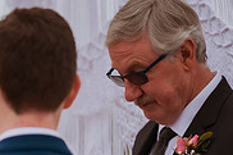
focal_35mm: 431
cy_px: 179
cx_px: -9
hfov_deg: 4.8
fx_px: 2787
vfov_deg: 3.2
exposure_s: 1/3200
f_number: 1.8
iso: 500
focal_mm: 135
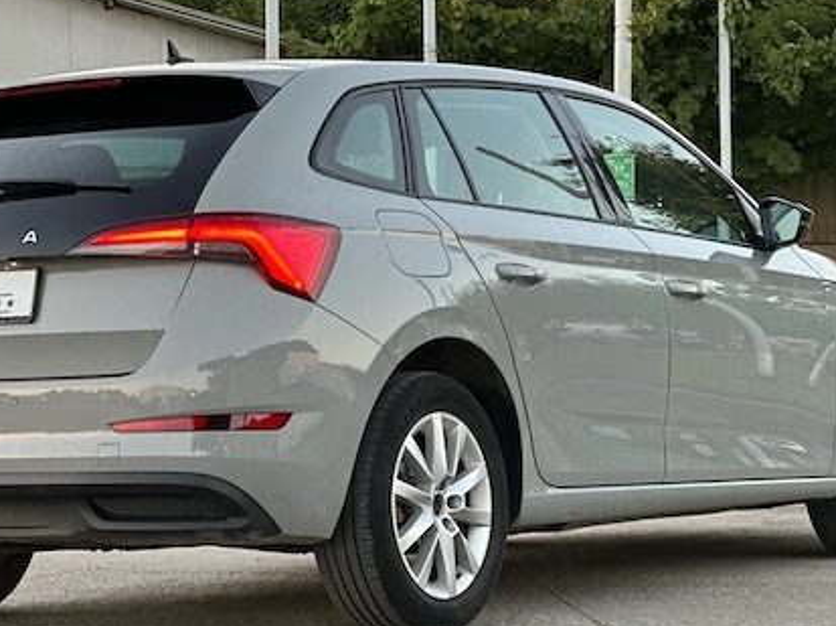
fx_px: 2703
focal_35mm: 112
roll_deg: +1.5
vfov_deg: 13.2
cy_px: 233
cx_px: 348
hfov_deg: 17.6
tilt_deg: +3.8
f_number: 2.8
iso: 250
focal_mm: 9
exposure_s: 1/100
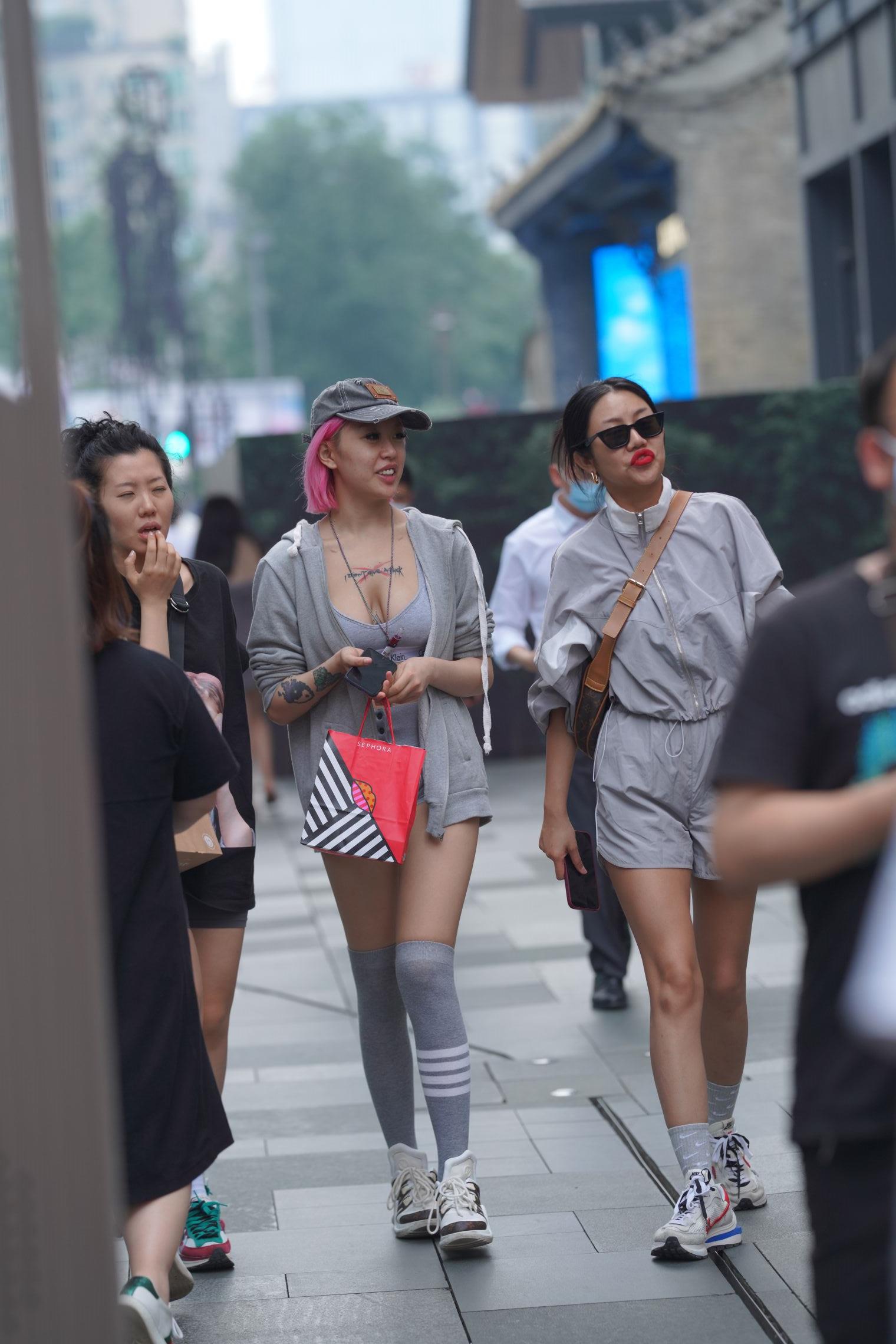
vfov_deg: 15.2
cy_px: 672
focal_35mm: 135
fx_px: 5040
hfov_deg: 10.2
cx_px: 448
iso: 500
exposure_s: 1/640
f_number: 3.2
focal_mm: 135
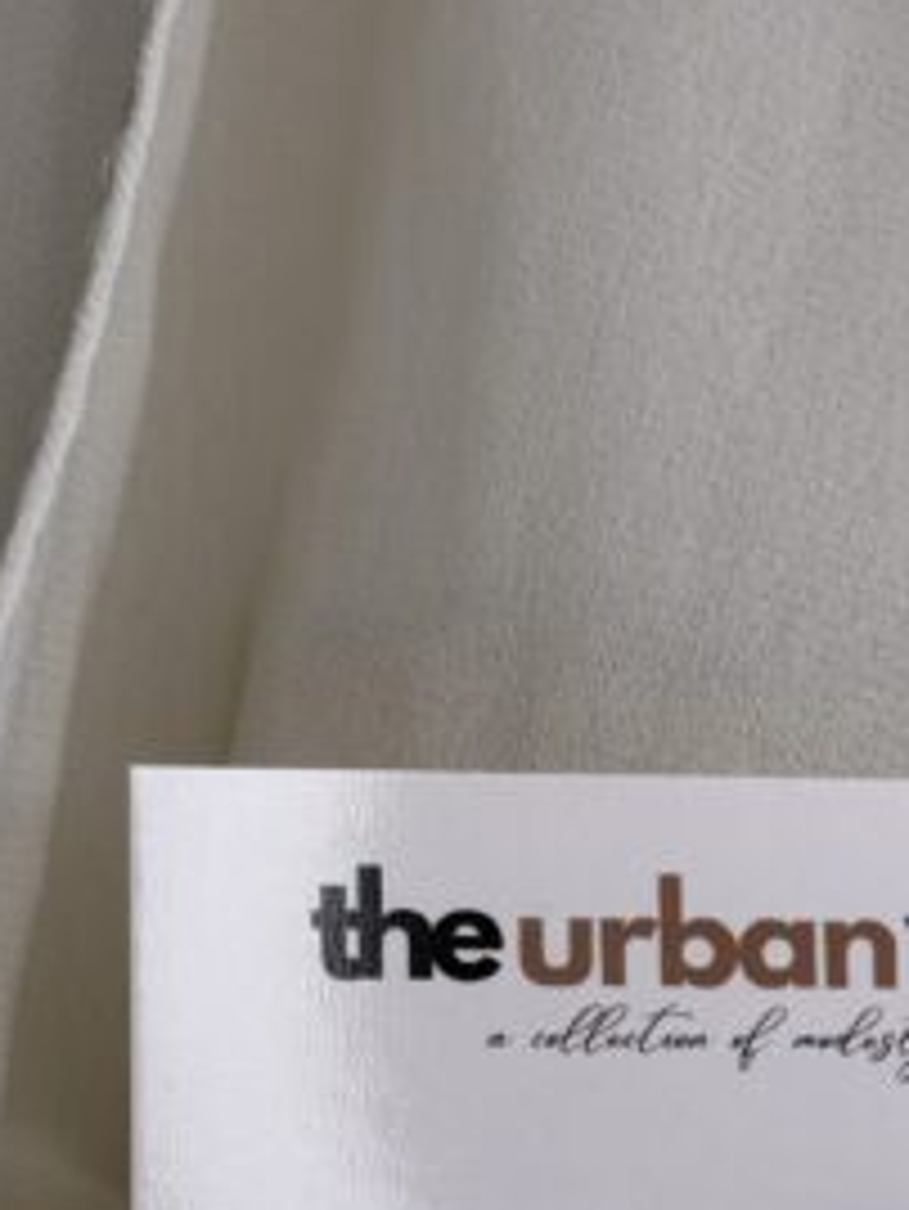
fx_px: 3603
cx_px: 590
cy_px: 1176
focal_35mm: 103
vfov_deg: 18.6
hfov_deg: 14.4
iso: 40
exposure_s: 1/475
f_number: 1.6
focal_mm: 5.96
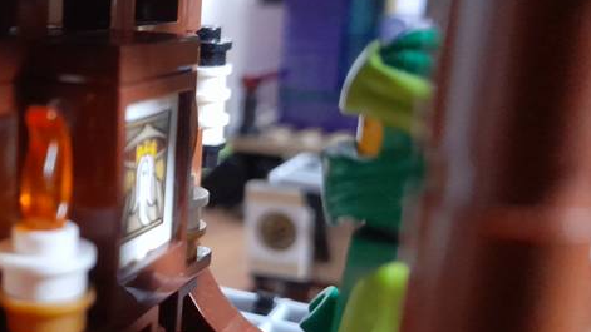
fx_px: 815
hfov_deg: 37.3
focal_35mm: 52
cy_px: 189
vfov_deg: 23.0
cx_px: 59
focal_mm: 4.6
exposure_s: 1/10
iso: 800
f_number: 2
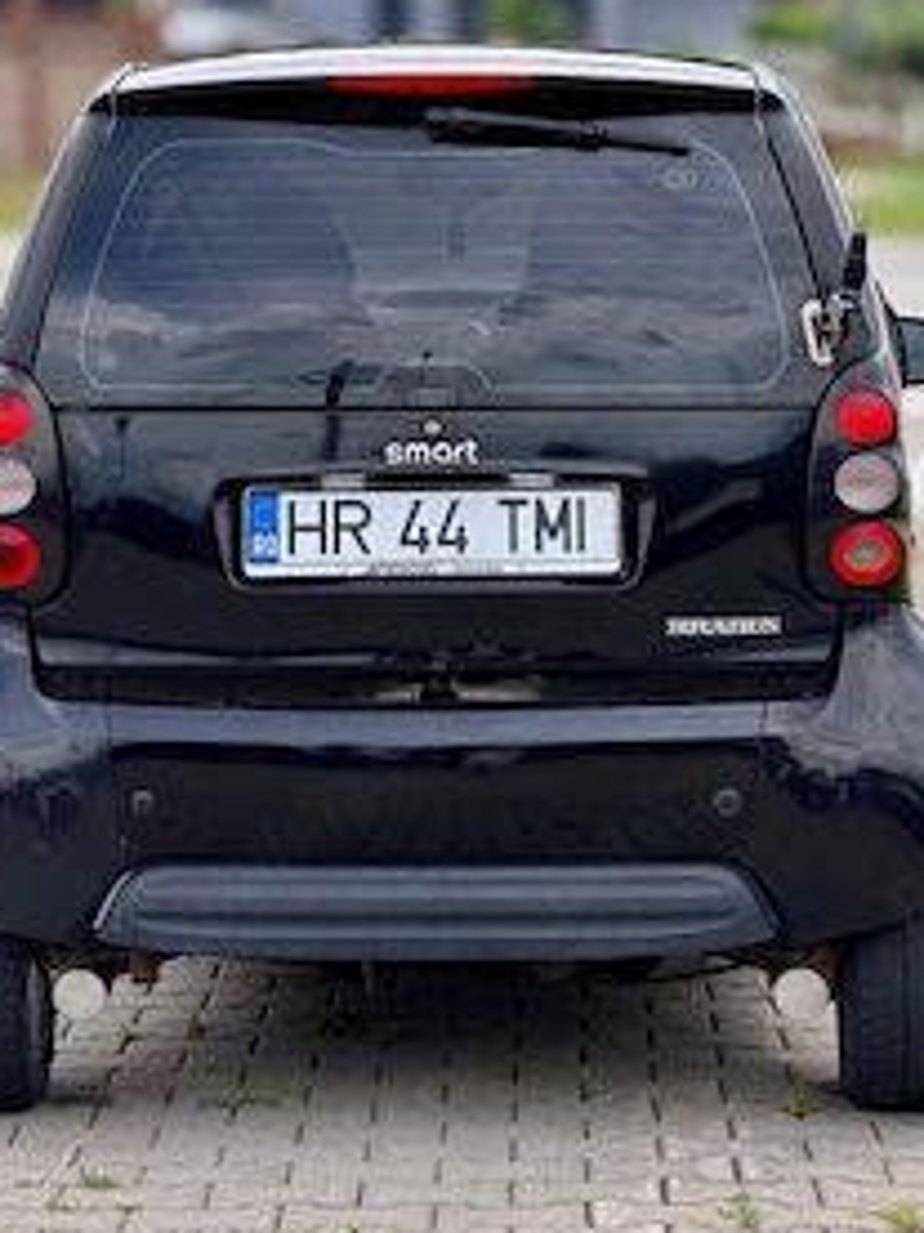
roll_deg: -0.6
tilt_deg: -4.9
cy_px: 514
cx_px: 424
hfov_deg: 10.2
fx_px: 5161
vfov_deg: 13.6
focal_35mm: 145
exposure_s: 1/300
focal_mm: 16.89
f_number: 2.8
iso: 50
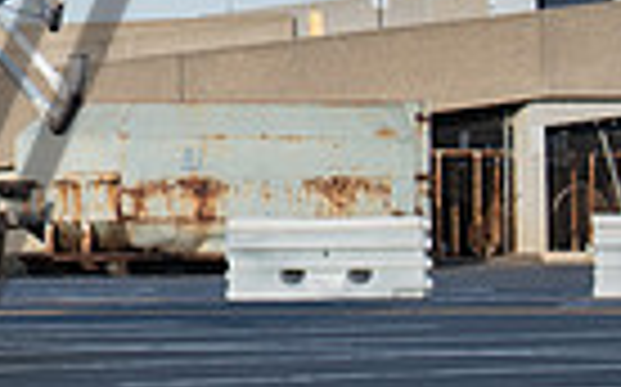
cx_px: -360
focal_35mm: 353
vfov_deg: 3.7
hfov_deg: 5.9
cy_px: -173
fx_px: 5969
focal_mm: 55
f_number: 5.6
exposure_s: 1/200
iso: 100
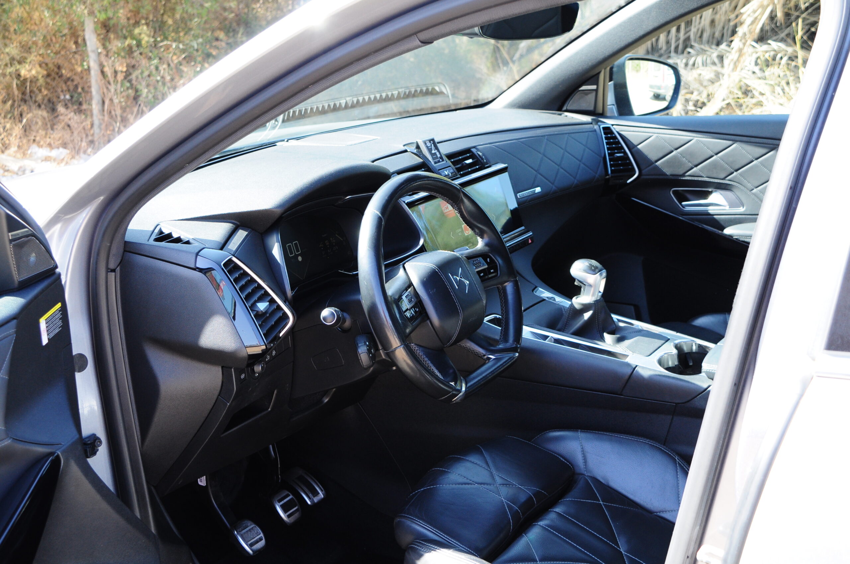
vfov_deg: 29.8
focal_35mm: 45
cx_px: 425
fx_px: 1061
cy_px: 282
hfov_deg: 43.7
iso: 500
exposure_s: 1/125
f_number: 5.6
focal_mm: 30
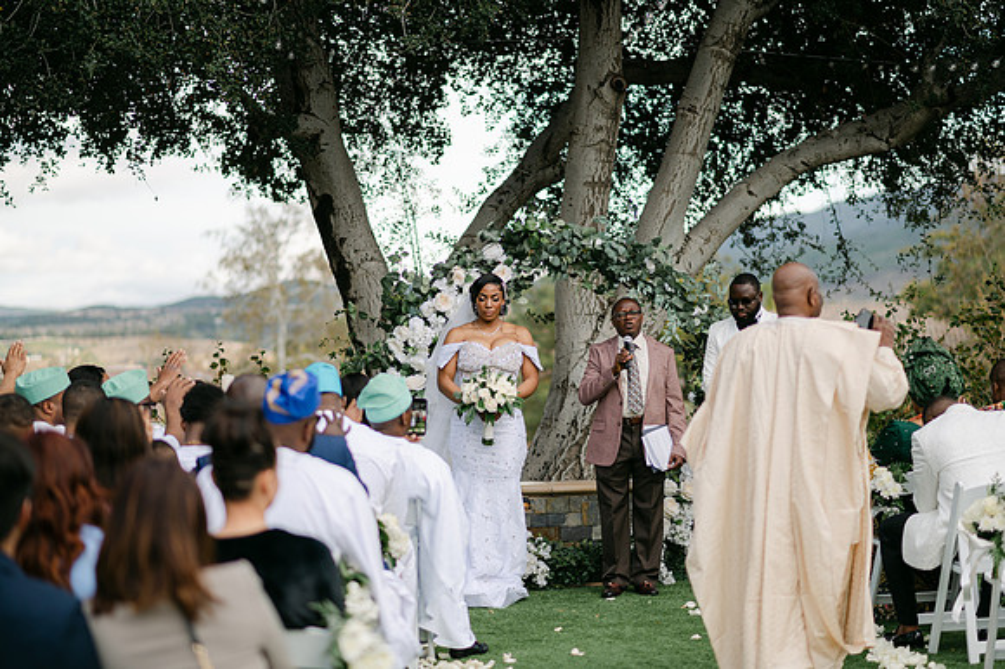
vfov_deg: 16.0
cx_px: 502
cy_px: 334
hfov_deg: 23.9
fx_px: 2377
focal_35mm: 85
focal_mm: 85
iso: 100
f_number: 2
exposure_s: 1/2000
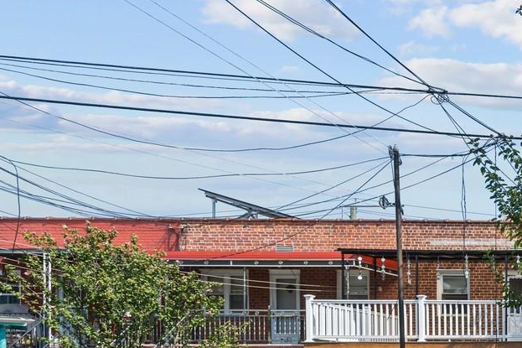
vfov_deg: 27.0
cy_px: 376
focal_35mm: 46
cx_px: 761
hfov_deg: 29.1
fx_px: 667
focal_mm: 14
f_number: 10
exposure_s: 1/250
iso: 400
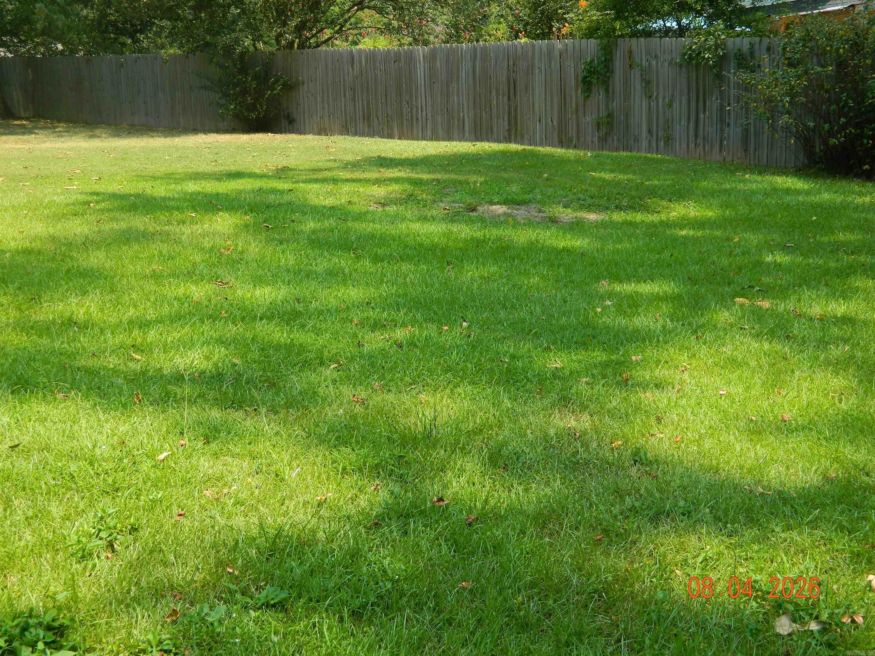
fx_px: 1188
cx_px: 438
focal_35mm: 47
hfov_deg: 40.4
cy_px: 328
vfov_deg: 30.9
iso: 80
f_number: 3.6
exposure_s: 1/250
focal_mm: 8.4
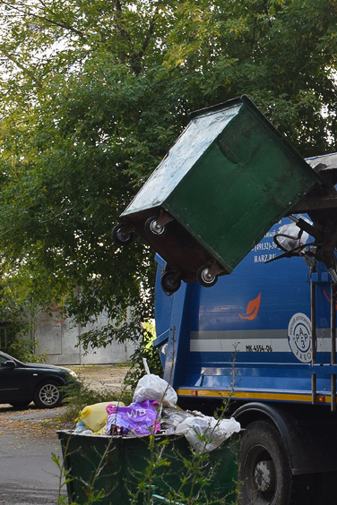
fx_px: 1165
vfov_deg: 24.4
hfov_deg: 15.0
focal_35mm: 83
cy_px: 312
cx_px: 536
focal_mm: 26
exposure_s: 1/400
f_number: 6.3
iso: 400
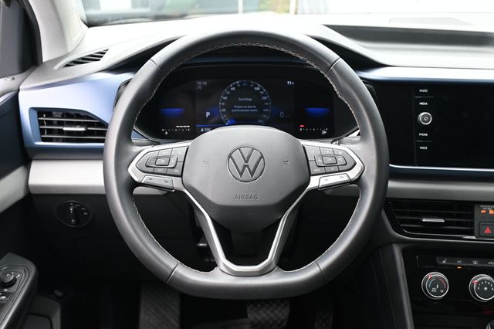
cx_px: 247
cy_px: 164
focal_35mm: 41
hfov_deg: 47.2
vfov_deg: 32.4
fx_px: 566
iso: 640
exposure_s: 1/125
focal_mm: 27.5
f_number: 4.5
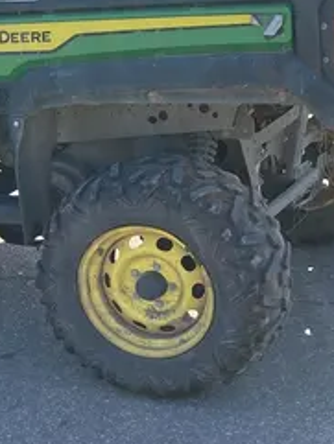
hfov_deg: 16.4
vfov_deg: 22.9
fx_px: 1093
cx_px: -100
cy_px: 285
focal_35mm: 85
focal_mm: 3.99
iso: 20
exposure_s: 1/592
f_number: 1.8
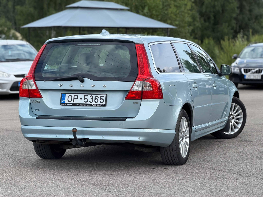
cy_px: 98
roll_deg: -0.5
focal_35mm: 100
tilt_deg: -3.9
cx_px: 132
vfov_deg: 14.8
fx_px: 760
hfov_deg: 19.6
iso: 50
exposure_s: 1/502
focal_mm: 16.89
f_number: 2.8
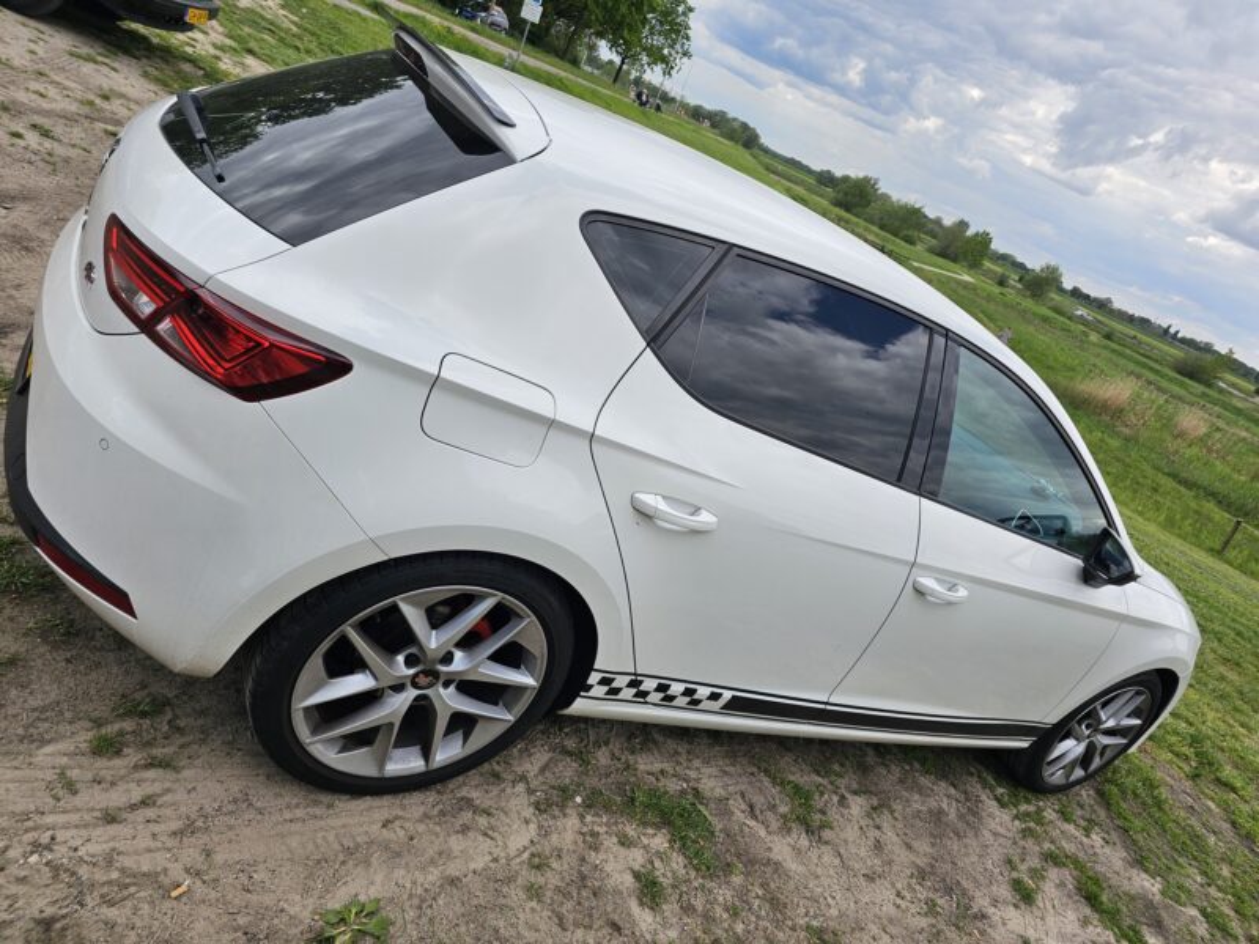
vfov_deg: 58.9
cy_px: 472
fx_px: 837
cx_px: 630
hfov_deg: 73.9
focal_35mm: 23
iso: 10
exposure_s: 1/553
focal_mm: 6.3
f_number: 1.7
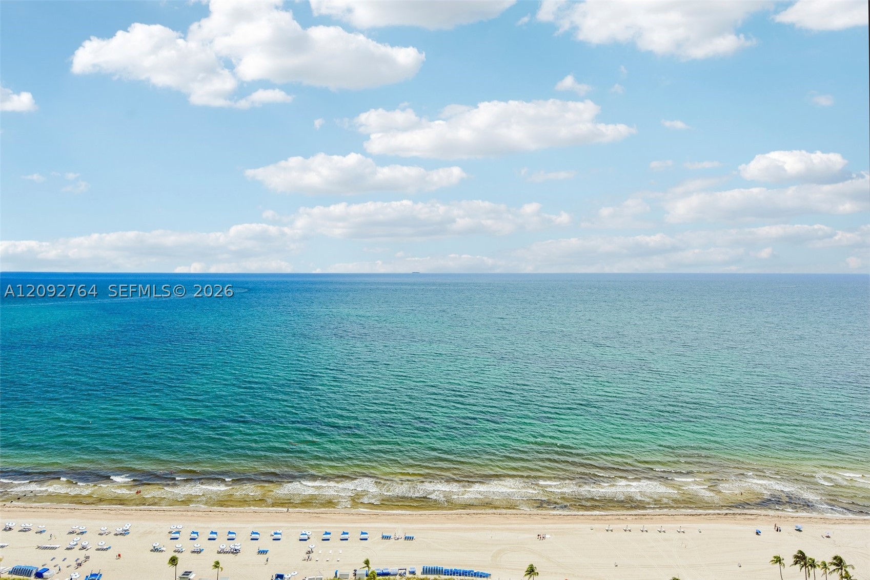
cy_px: 290
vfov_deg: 59.5
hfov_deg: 81.2
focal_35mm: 21
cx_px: 435
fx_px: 507
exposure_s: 1/800
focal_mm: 21
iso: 200
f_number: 9
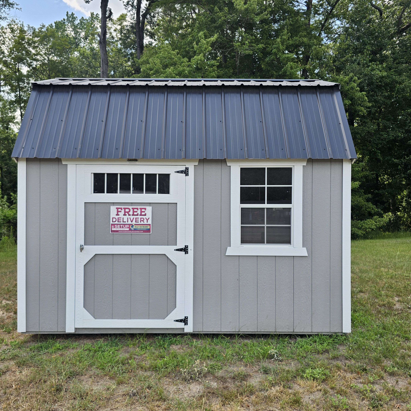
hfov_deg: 57.3
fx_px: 376
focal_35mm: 28
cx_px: 194
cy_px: 207
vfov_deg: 57.3
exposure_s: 1/180
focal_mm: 6.3
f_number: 1.7
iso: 12
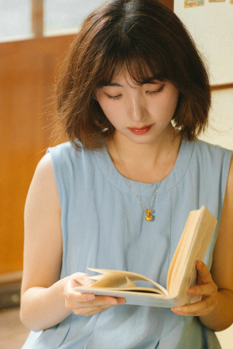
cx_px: 107
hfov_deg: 6.9
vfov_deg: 10.3
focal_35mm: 200
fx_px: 1940
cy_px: 214
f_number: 2.8
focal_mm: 150
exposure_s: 1/250
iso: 400
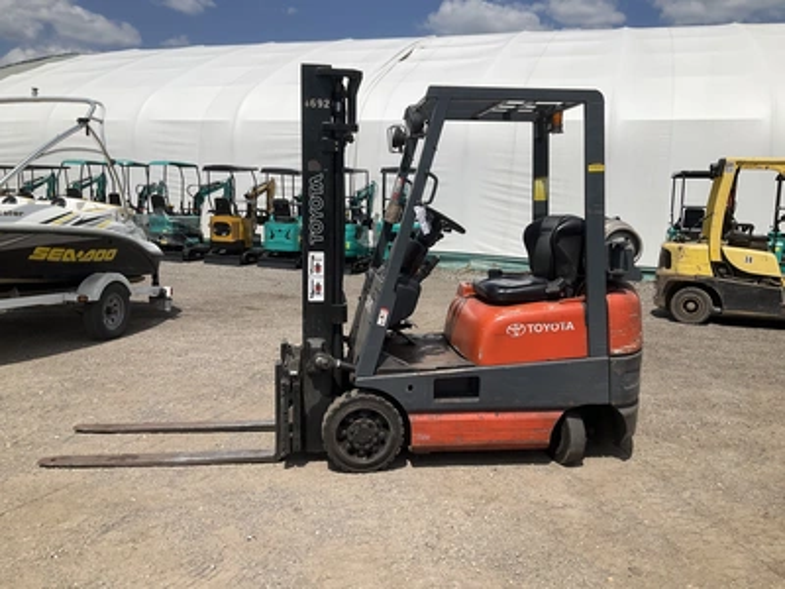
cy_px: 294
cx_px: 392
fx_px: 658
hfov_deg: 61.7
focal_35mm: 29
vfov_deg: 48.2
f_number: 1.8
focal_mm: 3
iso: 25
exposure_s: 1/4405
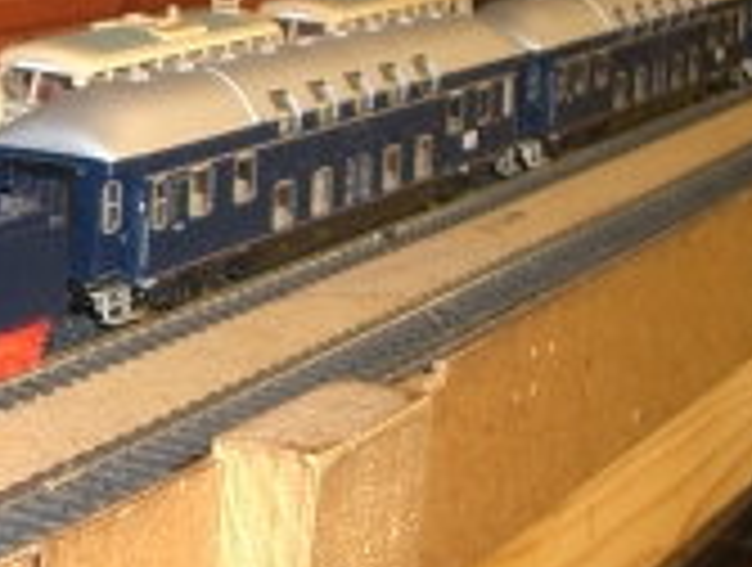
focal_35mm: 107
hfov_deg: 17.0
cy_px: 216
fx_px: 2329
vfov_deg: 13.9
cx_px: -297
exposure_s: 1/40
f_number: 2.6
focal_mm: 5.8
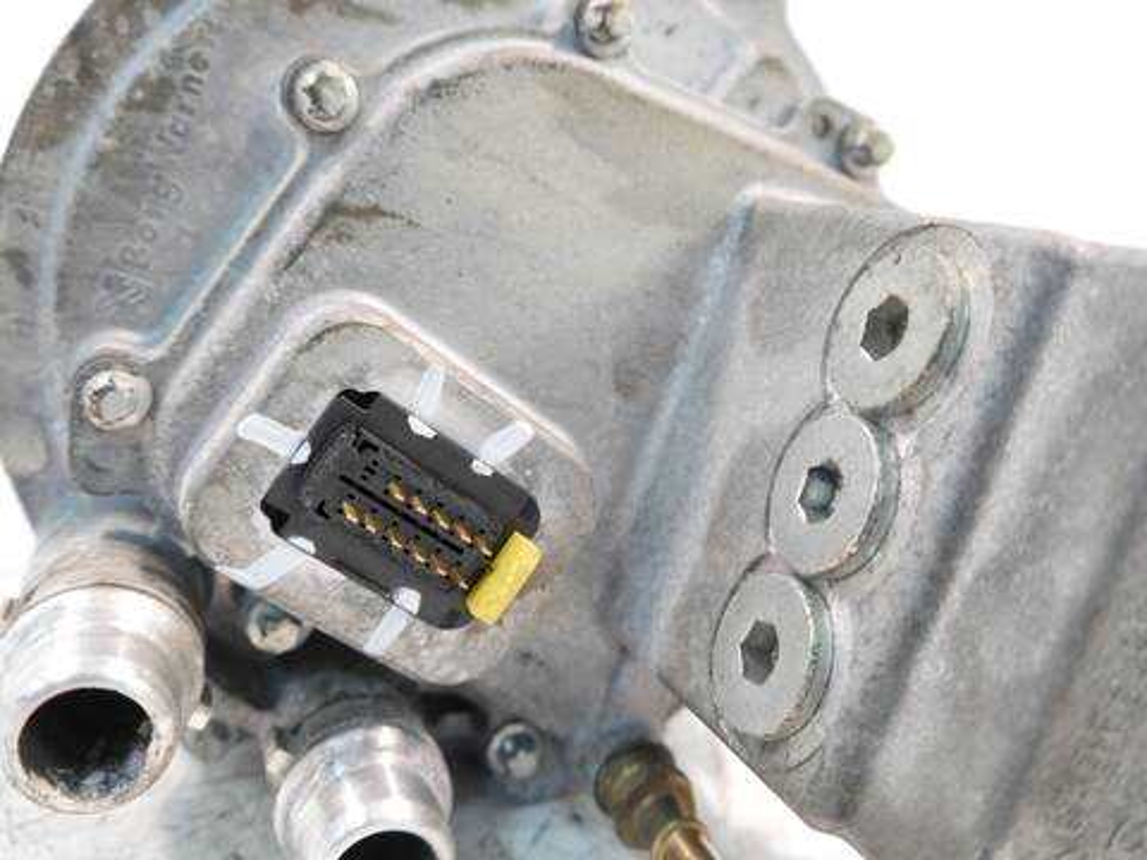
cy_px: 430
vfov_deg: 46.8
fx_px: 994
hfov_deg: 60.0
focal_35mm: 30
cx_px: 574
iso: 2000
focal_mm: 15
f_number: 3.6
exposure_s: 1/60
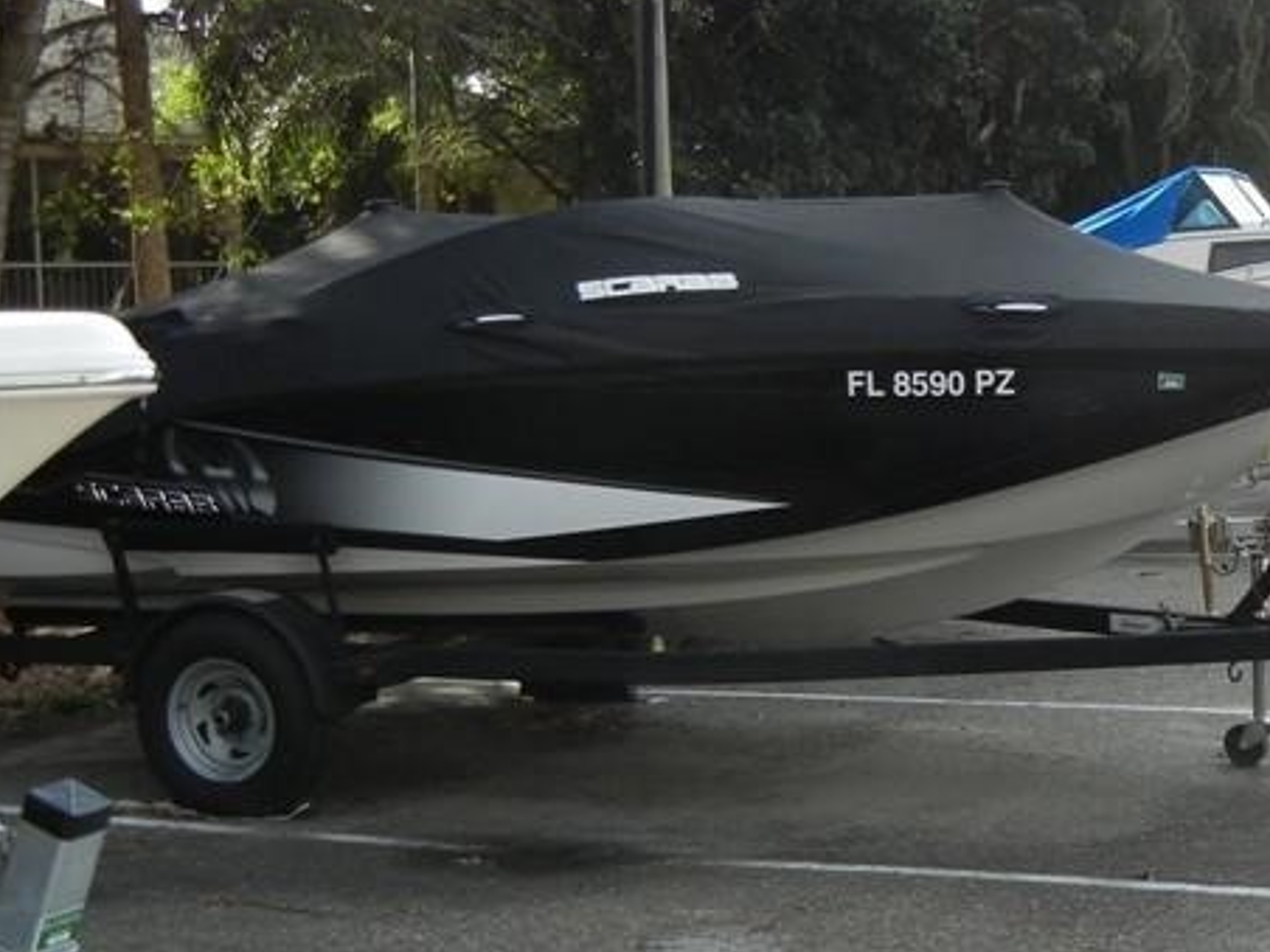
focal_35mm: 68
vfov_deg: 21.6
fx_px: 2495
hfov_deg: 27.9
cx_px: 1051
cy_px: 505
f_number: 3.5
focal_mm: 5.4
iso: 160
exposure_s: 1/503
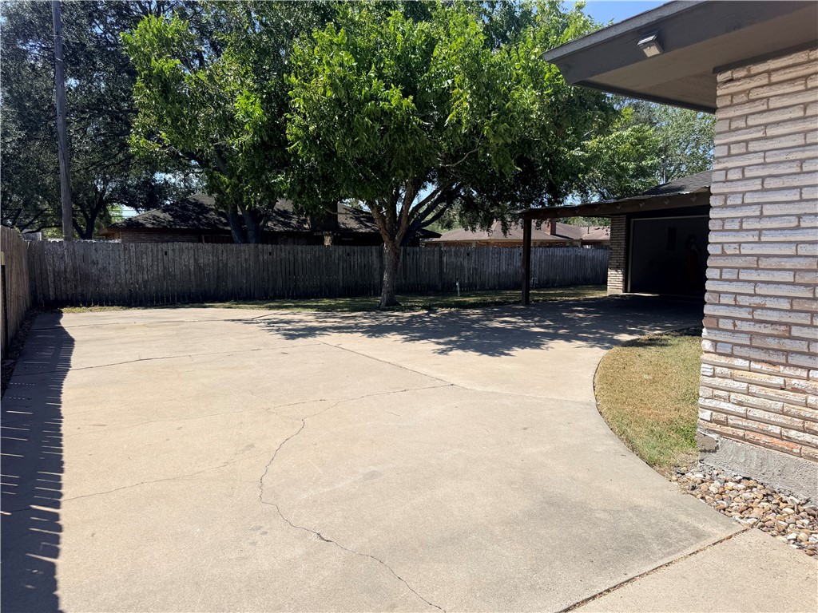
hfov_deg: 71.6
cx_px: 409
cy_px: 306
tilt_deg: -5.4
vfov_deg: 56.8
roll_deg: -0.2
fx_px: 567
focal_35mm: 24
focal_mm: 6.76
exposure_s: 1/4975
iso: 80
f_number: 1.78
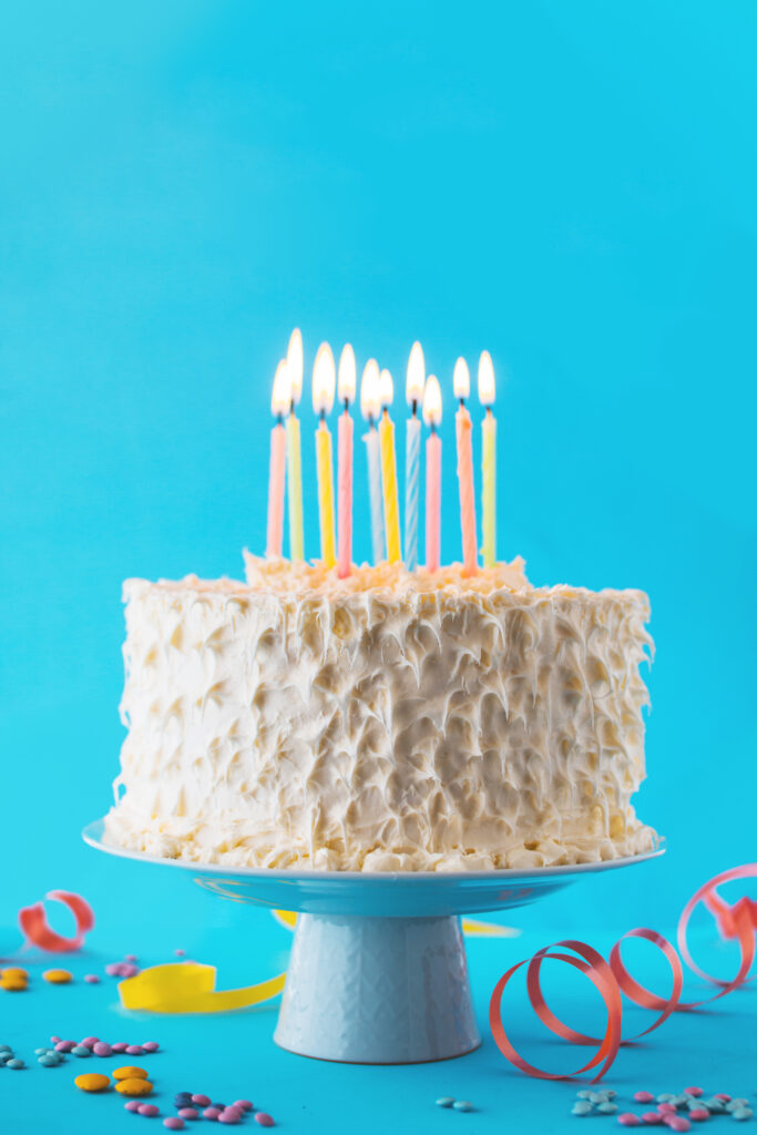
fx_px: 1655
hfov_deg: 25.8
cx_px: 378
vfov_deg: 37.8
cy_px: 568
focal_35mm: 52
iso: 500
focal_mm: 35
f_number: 2.5
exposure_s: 1/640
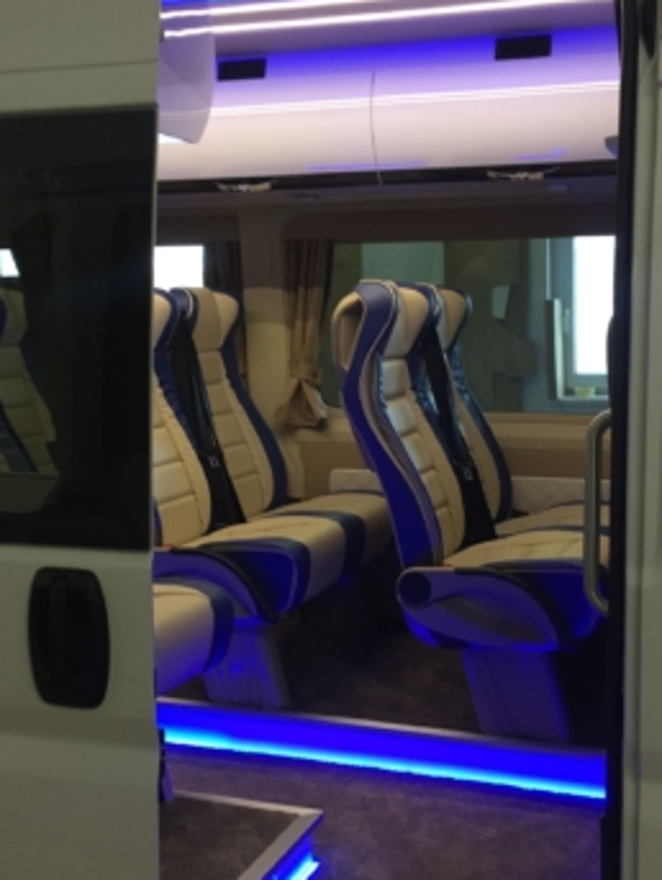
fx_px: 1145
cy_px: 448
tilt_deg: -4.9
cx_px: 367
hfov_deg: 32.2
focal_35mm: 45
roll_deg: +0.4
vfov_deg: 42.0
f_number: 2.2
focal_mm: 4.15
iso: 80
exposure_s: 1/33
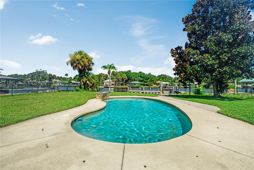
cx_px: 127
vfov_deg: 72.0
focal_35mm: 16
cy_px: 85
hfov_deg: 95.0
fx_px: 116
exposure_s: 1/4000
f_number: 9
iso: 250
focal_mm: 11
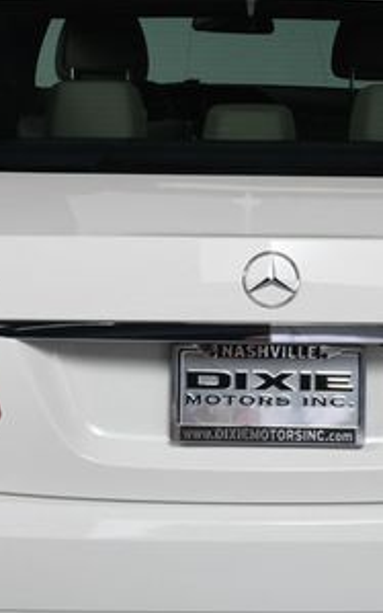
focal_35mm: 98
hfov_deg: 13.3
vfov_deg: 21.2
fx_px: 1636
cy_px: 303
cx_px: 262
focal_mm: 30
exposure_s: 1/160
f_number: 13
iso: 100
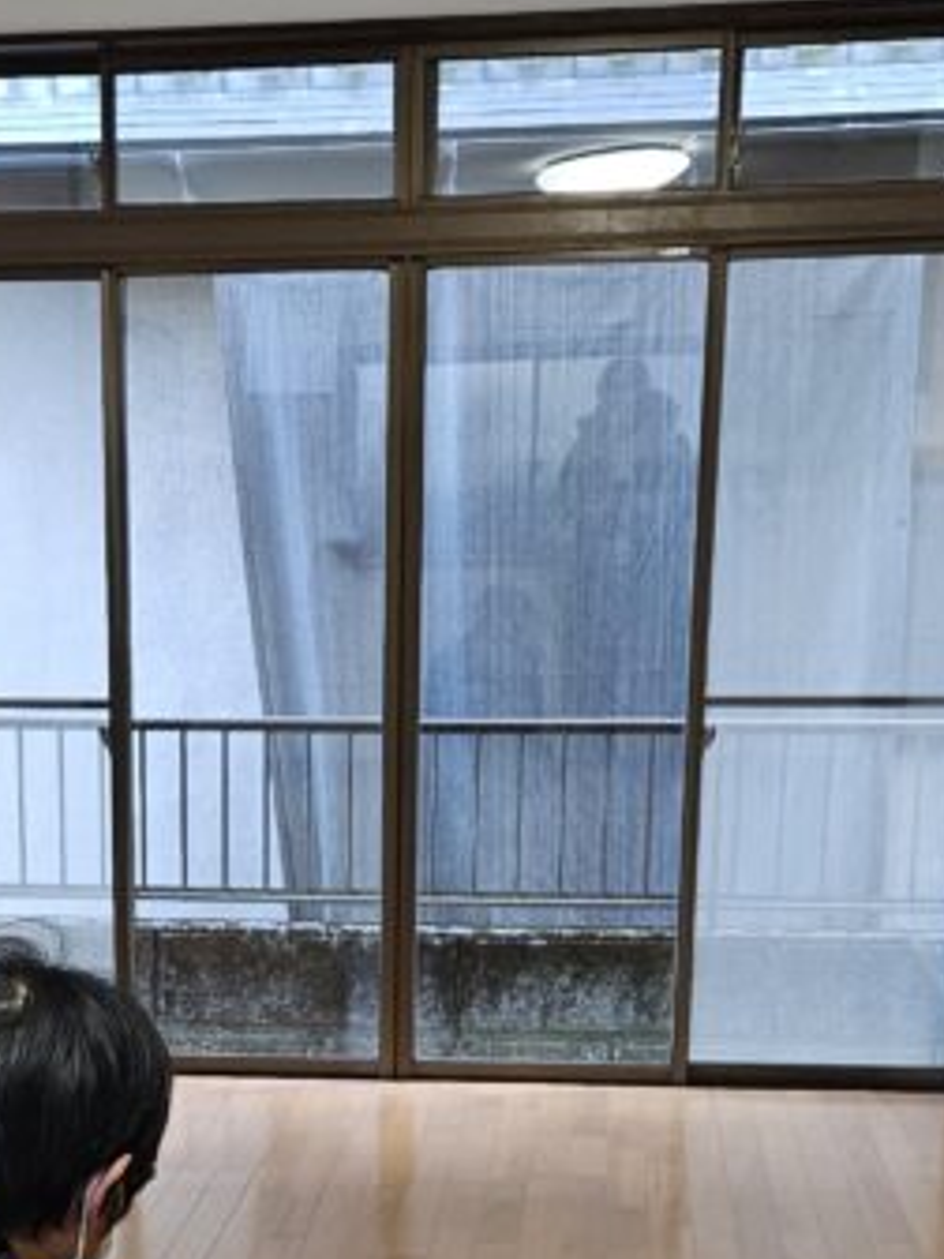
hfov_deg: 20.8
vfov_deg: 26.4
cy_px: 1244
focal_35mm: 70
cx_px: 187
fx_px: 2545
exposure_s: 1/120
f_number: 1.8
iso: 320
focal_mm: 5.4
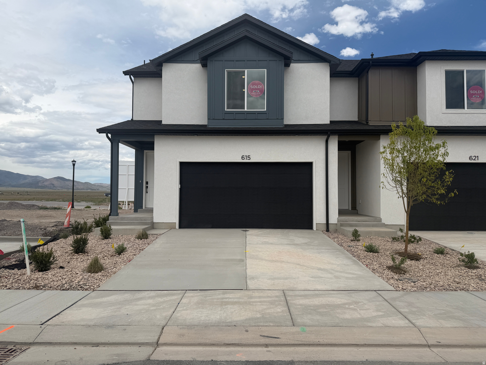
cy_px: 182
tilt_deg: +2.3
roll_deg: +0.5
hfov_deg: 71.6
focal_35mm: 24
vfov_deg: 56.8
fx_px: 337
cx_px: 243
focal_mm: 6.76
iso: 80
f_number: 1.78
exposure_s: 1/6173
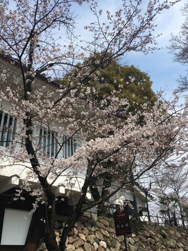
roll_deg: +3.1
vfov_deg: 56.8
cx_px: 85
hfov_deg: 44.1
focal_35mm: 32
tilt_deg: +31.5
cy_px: 123
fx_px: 232
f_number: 2.2
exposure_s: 1/1508
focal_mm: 4.15
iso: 25
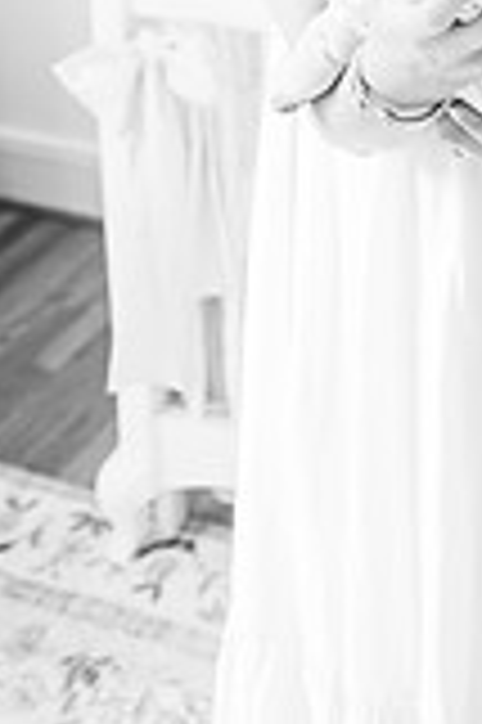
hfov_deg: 19.6
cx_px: 491
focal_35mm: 67
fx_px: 1348
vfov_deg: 27.0
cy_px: -117
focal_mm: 24
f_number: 2.8
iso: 1600
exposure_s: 1/200
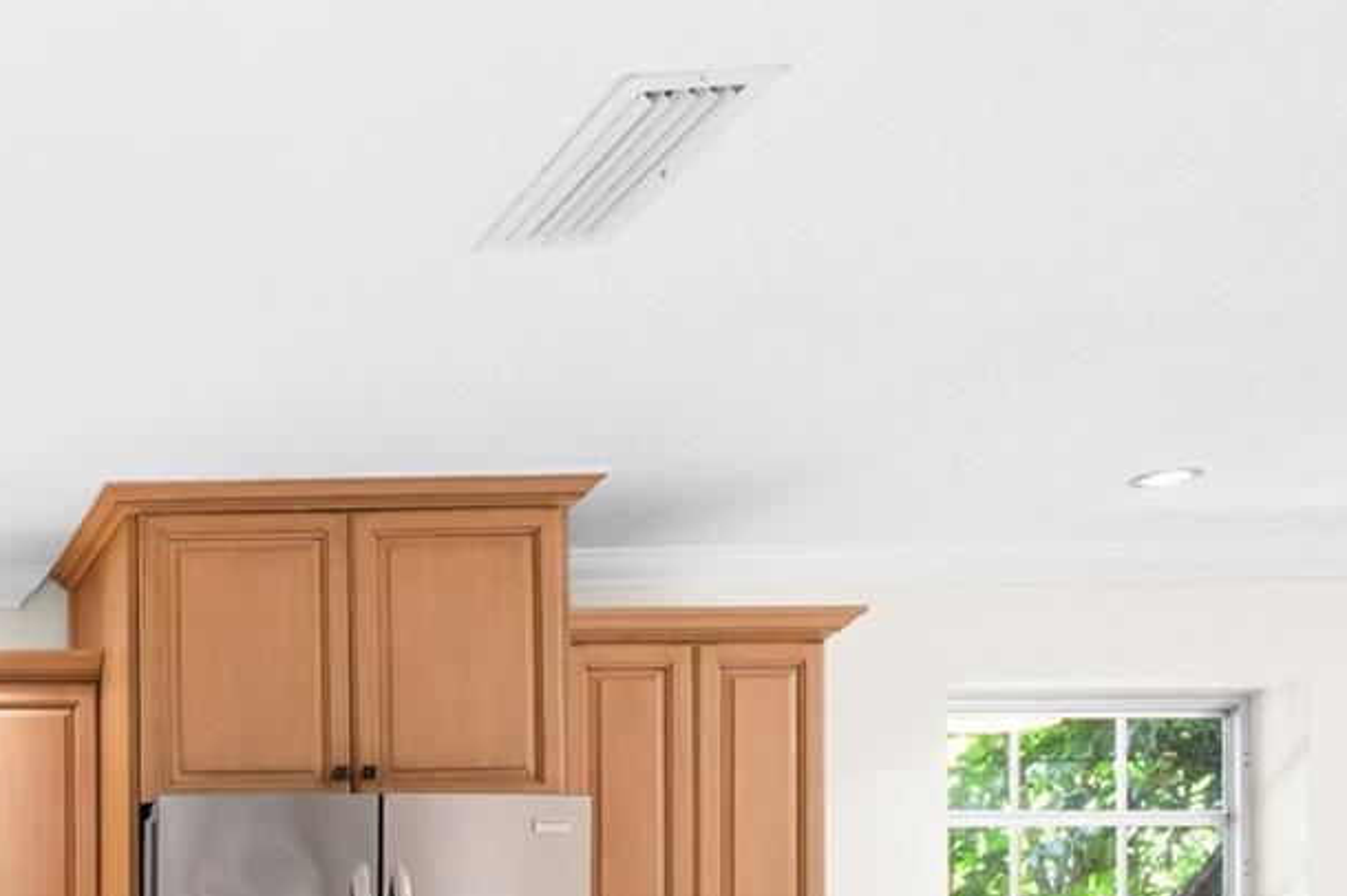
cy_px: 1028
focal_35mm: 42
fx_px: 1571
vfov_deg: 28.4
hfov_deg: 36.1
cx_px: -272
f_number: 8
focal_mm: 16
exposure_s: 1/2.5
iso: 400
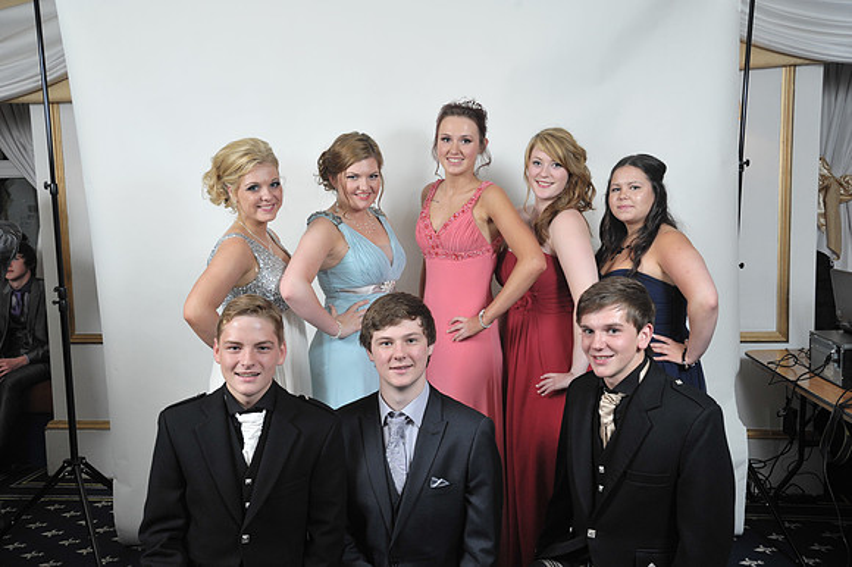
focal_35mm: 35
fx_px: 828
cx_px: 426
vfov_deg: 37.8
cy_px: 284
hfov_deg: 54.5
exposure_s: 1/160
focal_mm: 35
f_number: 7.1
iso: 1000
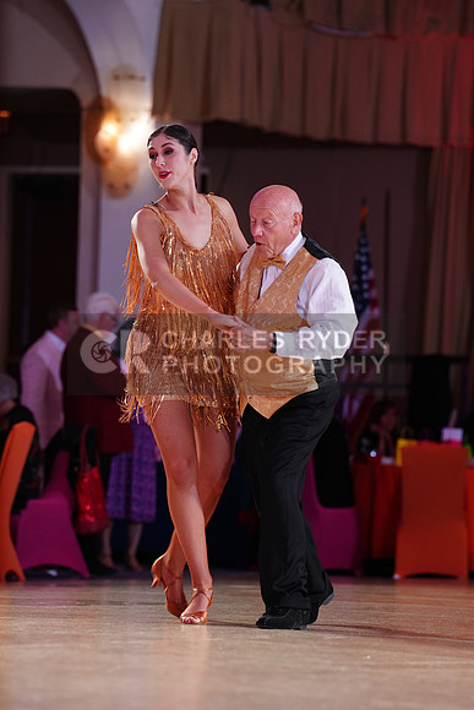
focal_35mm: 200
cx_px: 237
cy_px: 355
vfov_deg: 10.3
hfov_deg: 6.9
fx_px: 3947
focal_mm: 200
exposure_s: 1/200
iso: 2000
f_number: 4.5
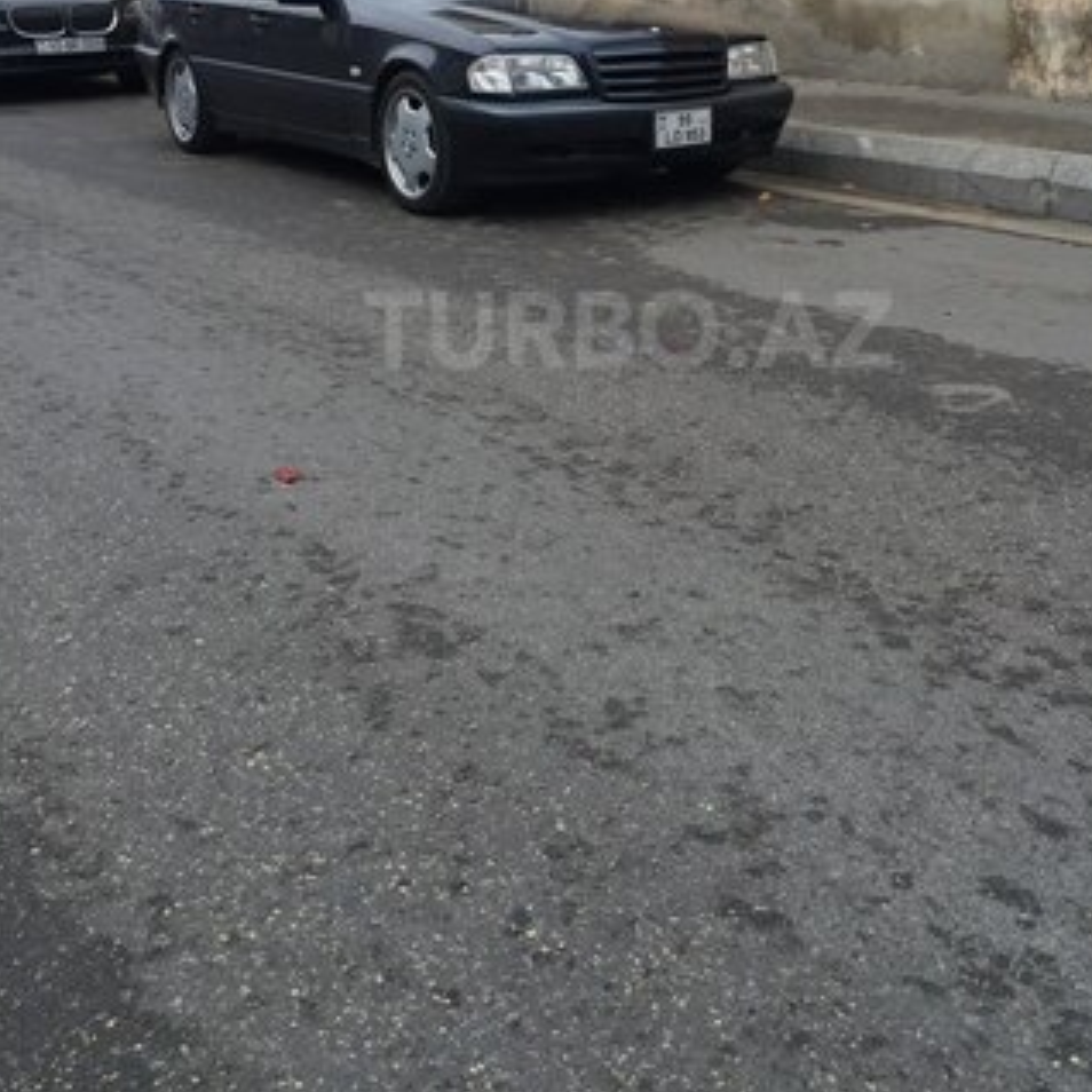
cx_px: 628
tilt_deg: -12.3
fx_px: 1428
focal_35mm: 40
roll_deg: +3.4
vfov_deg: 41.1
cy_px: 330
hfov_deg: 41.7
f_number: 2.2
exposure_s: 1/100
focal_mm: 4.15
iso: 32
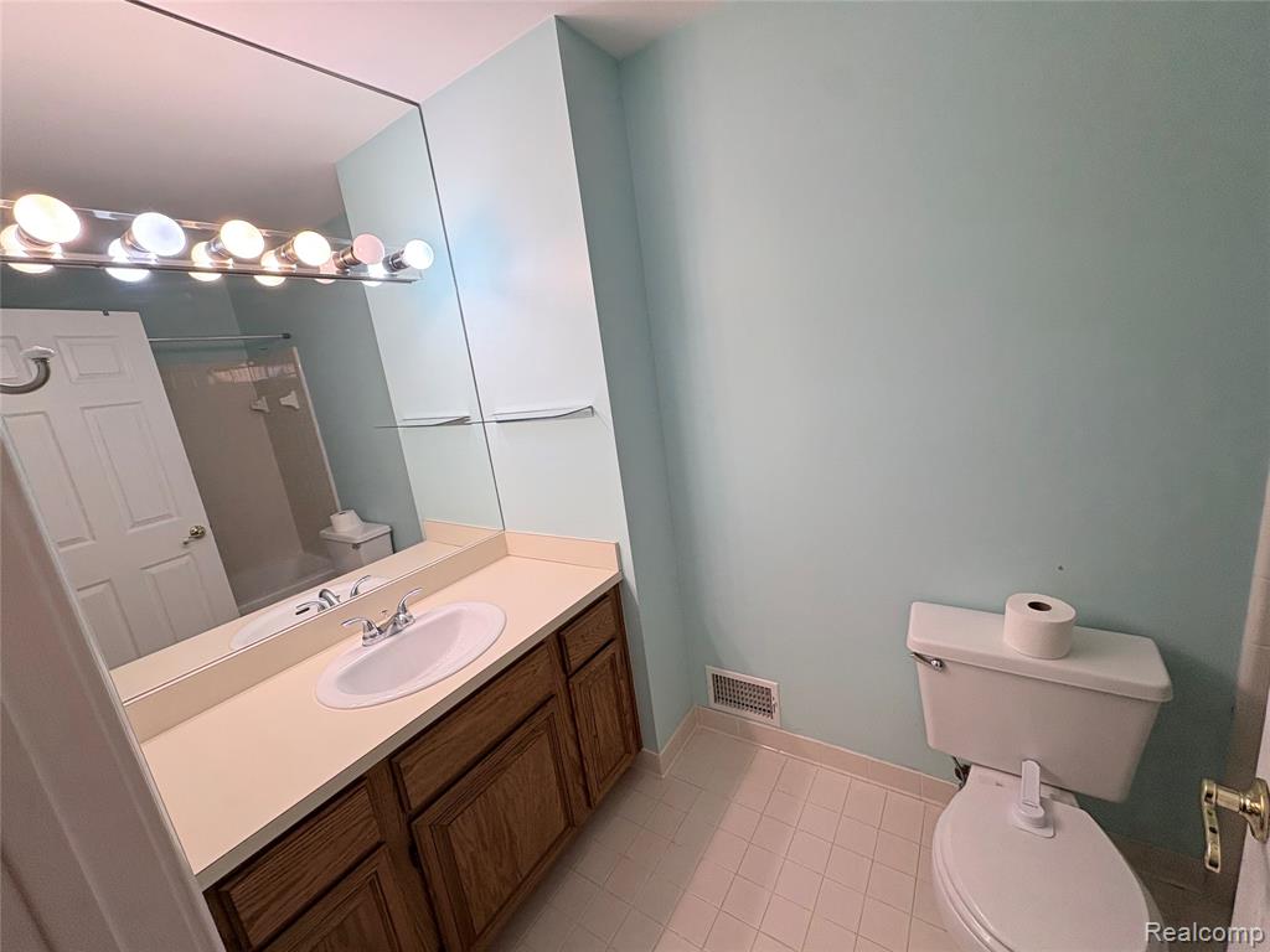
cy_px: 476
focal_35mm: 14
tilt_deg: -13.1
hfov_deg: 102.1
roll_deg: +7.8
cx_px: 635
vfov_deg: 85.7
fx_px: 514
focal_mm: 2.22
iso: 100
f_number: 2.2
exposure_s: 1/120
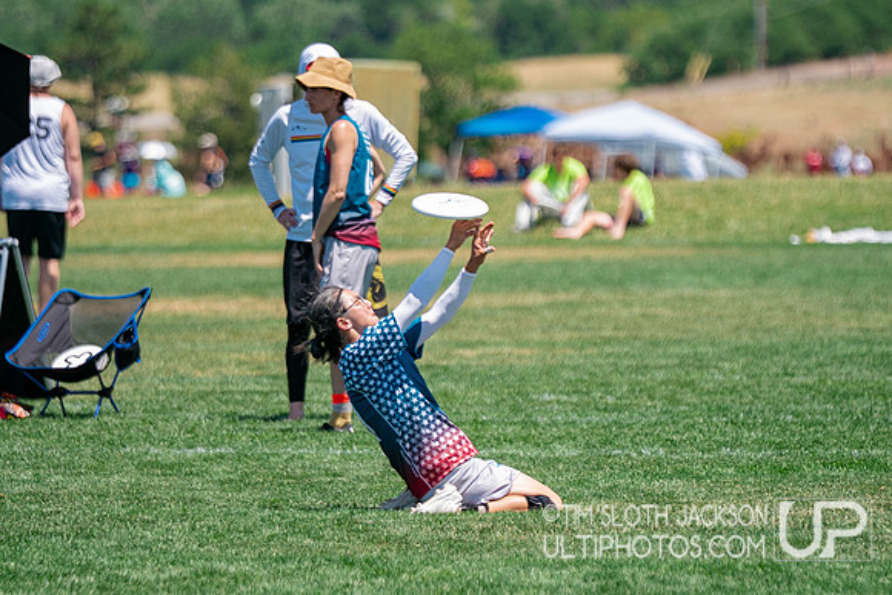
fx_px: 10889
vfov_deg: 3.1
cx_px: 473
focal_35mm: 439
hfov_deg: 4.7
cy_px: 345
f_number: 2.8
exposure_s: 1/4000
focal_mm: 200
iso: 320
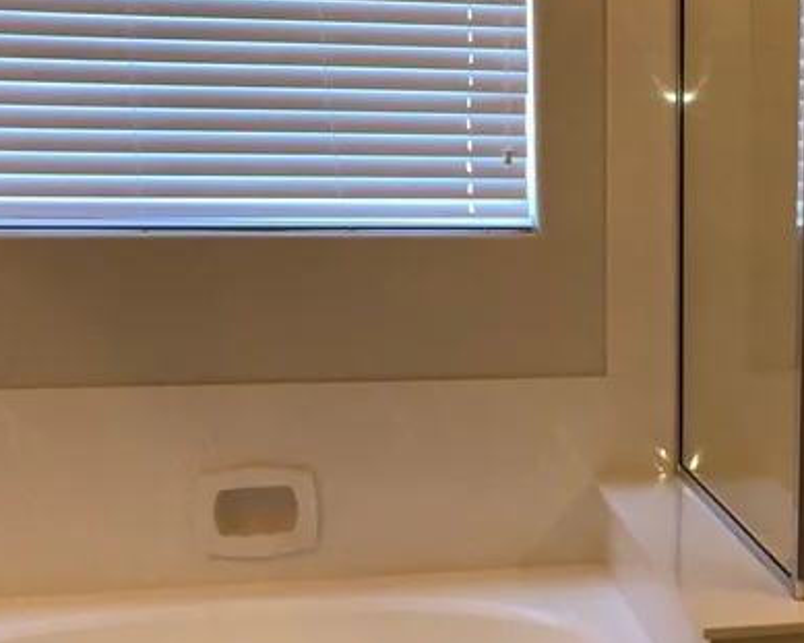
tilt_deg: -10.2
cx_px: 847
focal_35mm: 72
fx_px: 1713
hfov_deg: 24.9
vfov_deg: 21.2
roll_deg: -1.6
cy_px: 372
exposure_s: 1/120
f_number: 1.8
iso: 50
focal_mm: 3.99
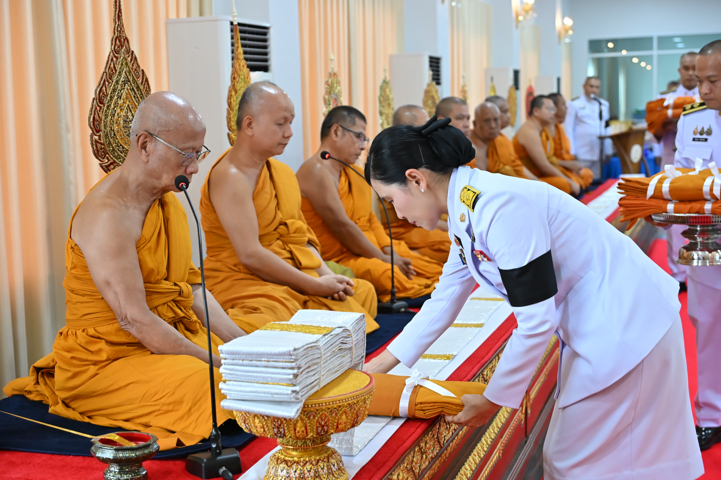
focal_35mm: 54
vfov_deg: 25.1
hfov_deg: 36.9
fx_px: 1081
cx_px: 360
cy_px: 240
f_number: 4
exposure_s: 1/250
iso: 4000
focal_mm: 54
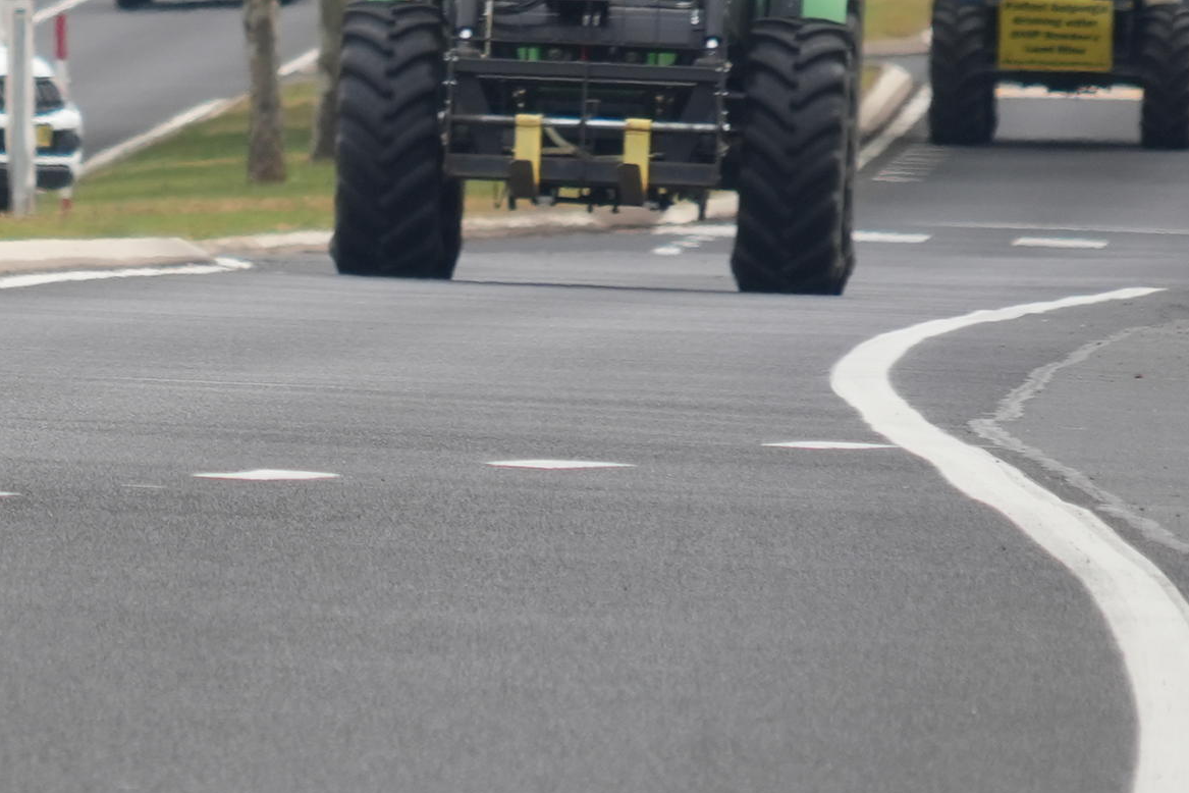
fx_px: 33950
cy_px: -251
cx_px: -585
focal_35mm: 1028
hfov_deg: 2.0
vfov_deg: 1.3
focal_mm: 240
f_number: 6.3
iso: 320
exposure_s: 1/250
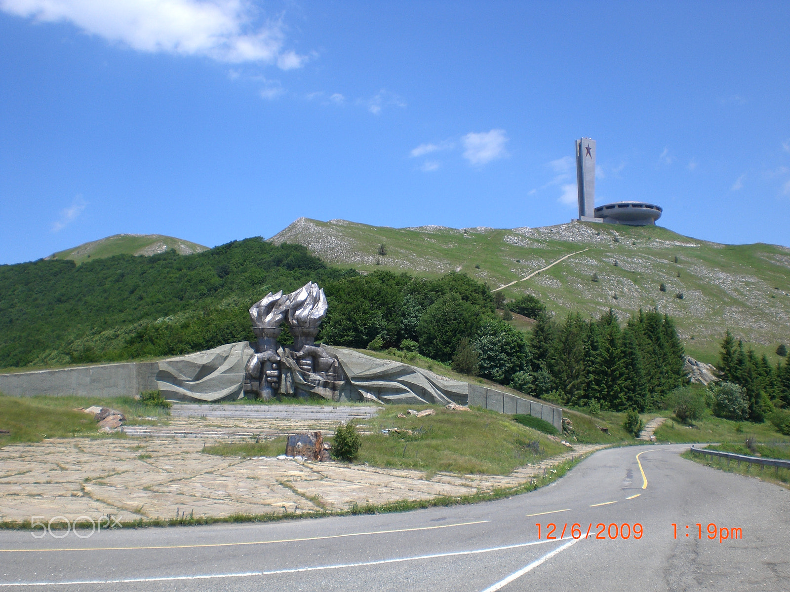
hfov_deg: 49.0
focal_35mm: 38
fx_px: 867
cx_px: 395
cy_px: 296
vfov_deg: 37.7
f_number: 4.4
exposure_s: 1/400
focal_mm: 6.3
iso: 50
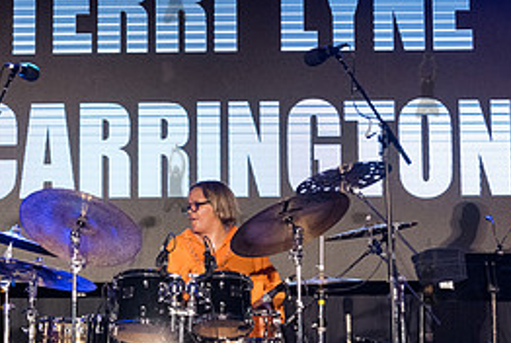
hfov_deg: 18.0
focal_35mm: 113
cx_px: 147
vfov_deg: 12.2
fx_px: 1608
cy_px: 187
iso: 6400
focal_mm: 48
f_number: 4
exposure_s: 1/800
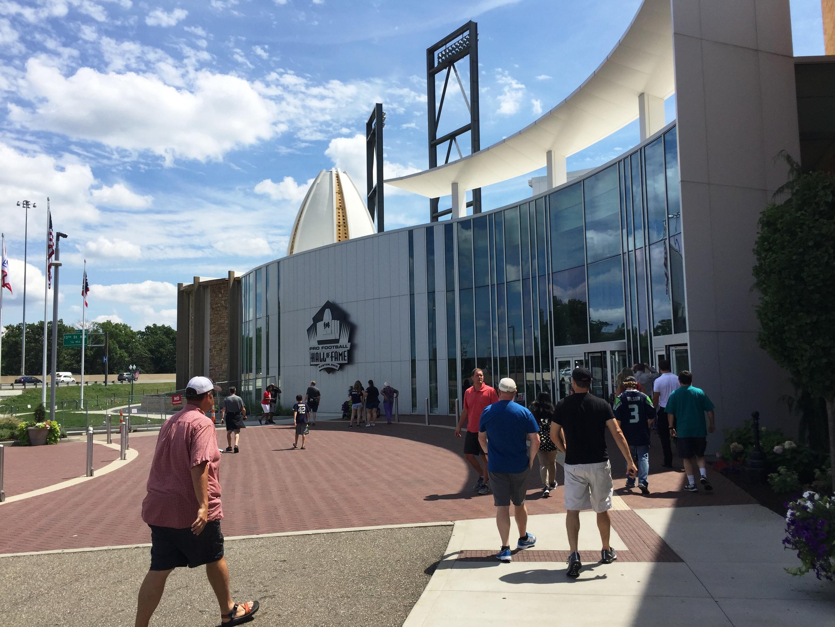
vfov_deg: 48.2
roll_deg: -0.1
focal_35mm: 29
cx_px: 418
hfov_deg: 61.7
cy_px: 314
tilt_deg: +5.0
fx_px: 700
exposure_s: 1/2639
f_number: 2.2
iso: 32
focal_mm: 4.15
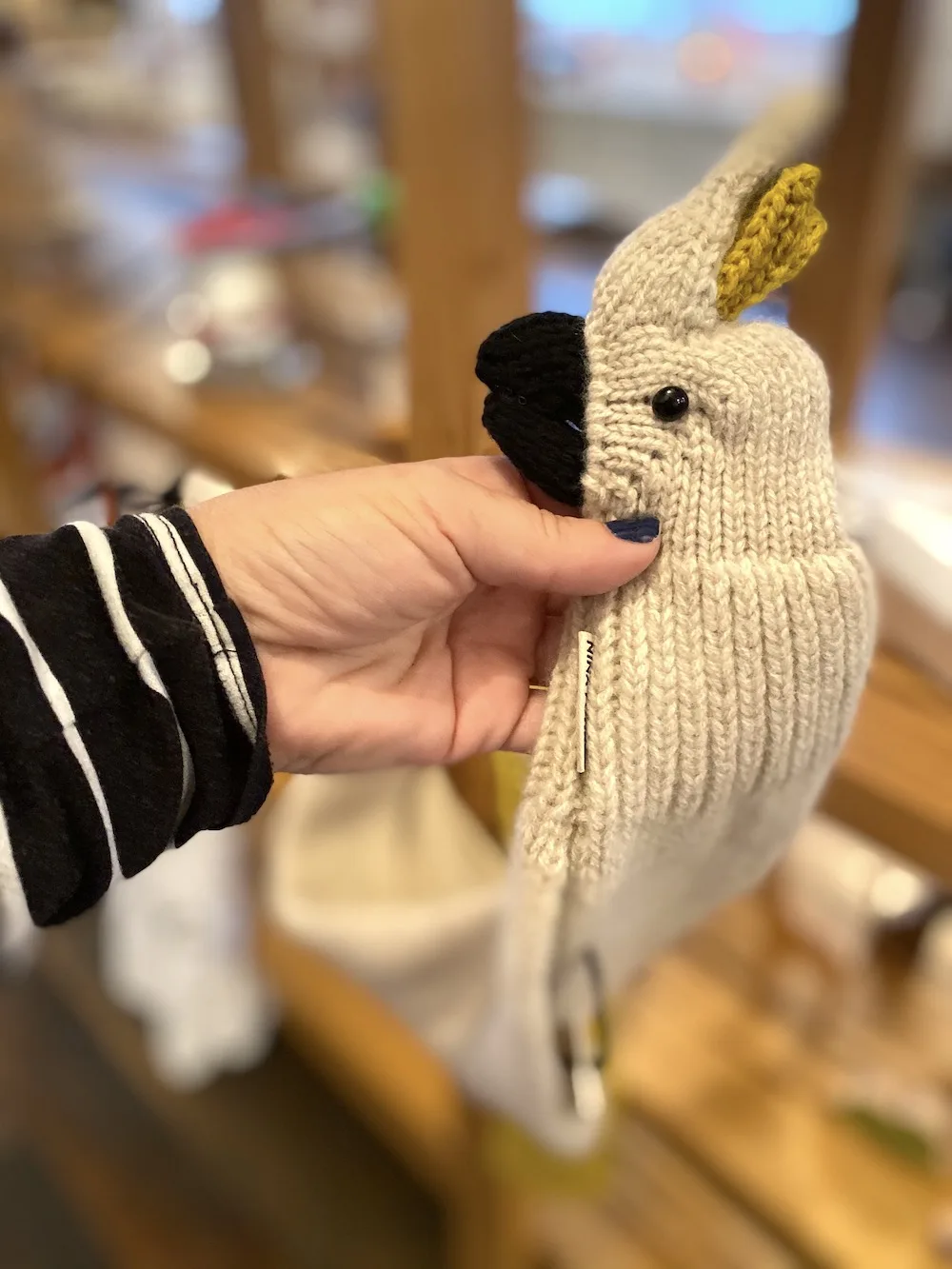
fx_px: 953
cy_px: 634
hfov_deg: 53.1
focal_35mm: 26
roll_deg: +2.3
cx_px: 476
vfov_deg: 67.3
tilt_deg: -36.0
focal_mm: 4.25
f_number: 1.8
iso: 500
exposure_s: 1/60
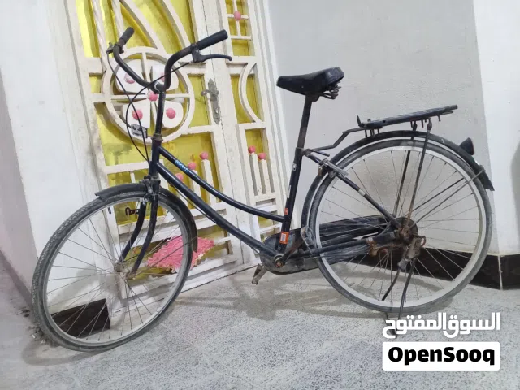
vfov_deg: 51.4
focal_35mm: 27
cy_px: 195
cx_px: 260
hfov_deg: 65.3
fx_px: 406
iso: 3995
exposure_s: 1/25
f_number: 1.8
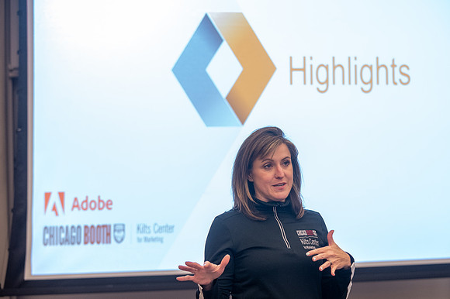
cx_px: 260
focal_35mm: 106
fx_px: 1319
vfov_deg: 12.9
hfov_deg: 19.3
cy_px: 158
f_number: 2.8
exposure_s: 1/100
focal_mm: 86
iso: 1600
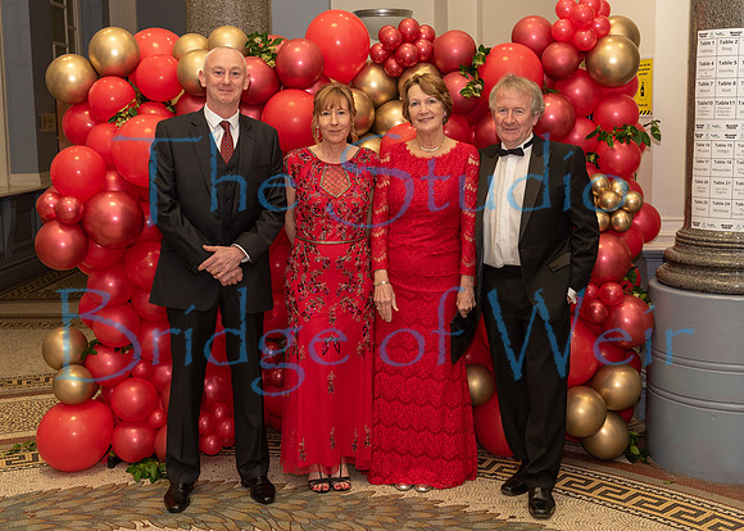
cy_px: 245
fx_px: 963
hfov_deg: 42.2
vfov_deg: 30.8
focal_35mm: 46
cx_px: 395
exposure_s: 1/60
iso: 400
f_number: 4.5
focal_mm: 35
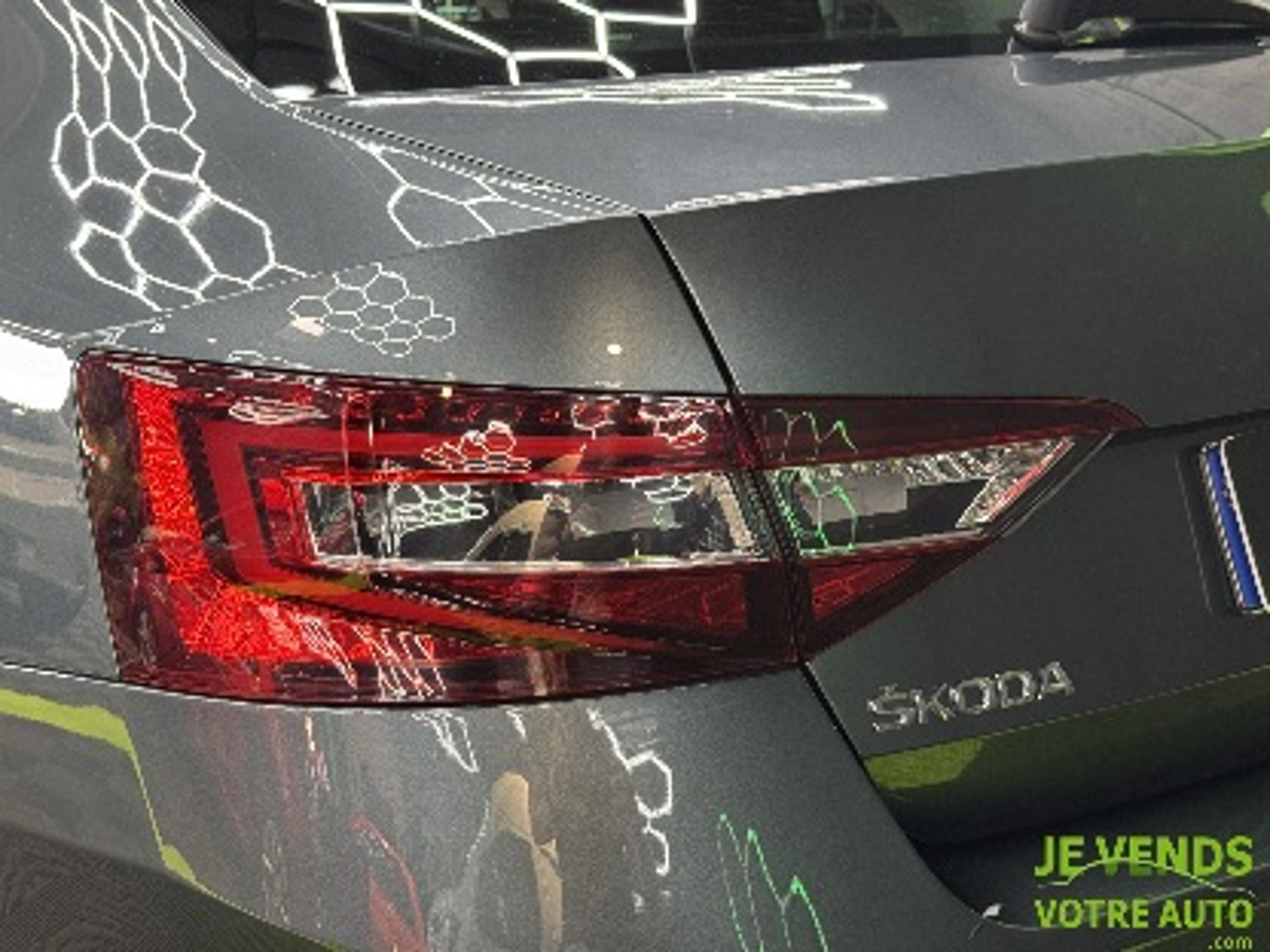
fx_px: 1761
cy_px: 476
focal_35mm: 48
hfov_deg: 39.7
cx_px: 635
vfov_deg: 30.3
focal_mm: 6.76
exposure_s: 1/50
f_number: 1.78
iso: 200
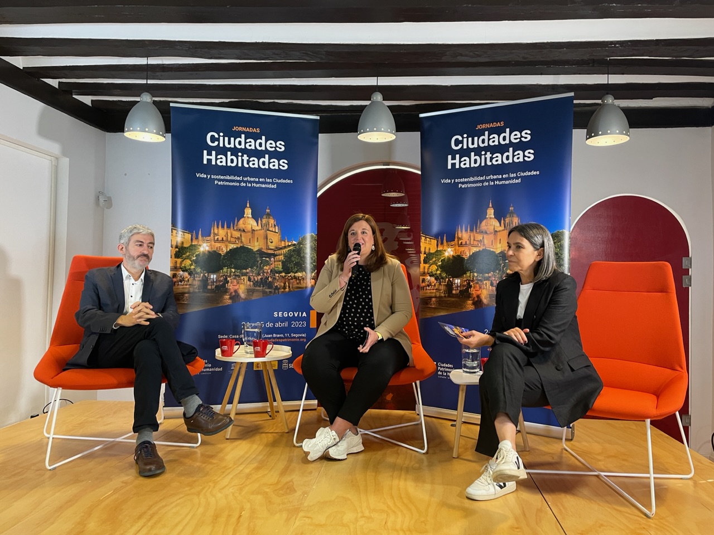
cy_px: 268
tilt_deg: +1.8
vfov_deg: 53.1
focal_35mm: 26
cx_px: 357
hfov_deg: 67.3
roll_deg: -0.7
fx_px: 536
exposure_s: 1/60
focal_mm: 4.2
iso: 160
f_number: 1.6
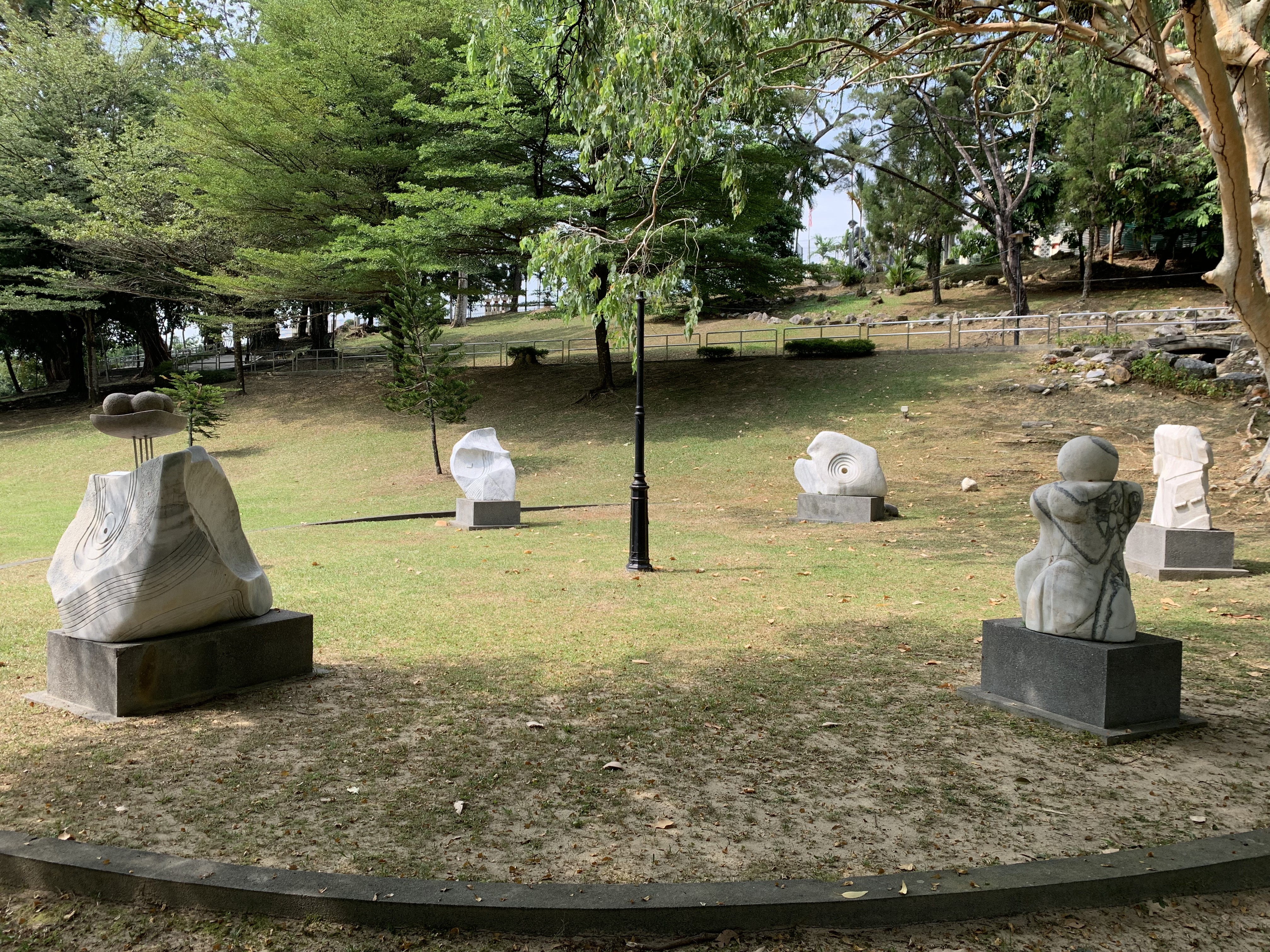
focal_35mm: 26
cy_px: 476
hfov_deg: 67.3
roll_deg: -2.5
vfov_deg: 53.1
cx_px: 635
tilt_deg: -1.0
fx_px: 954
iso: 25
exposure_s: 1/716
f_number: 1.8
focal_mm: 4.25
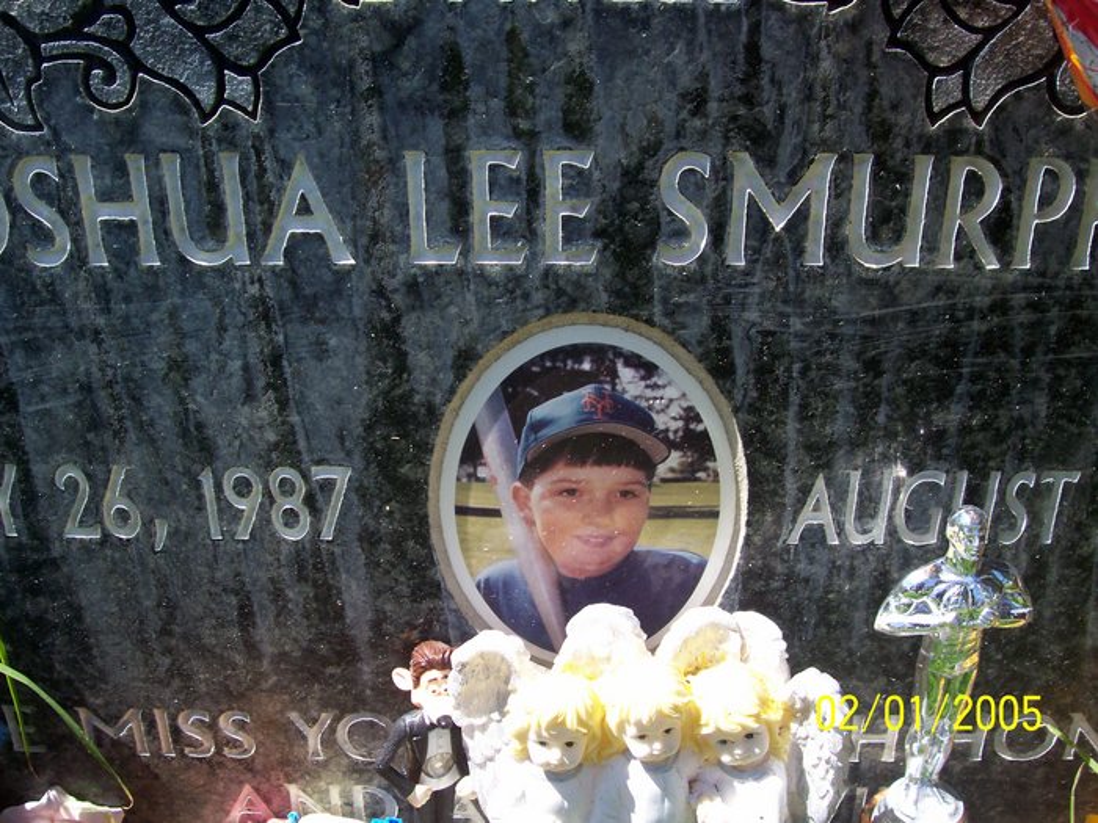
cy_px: 412
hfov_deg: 44.8
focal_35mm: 42
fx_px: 1332
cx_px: 549
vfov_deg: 34.3
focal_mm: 7
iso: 80
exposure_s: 1/678
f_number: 2.9
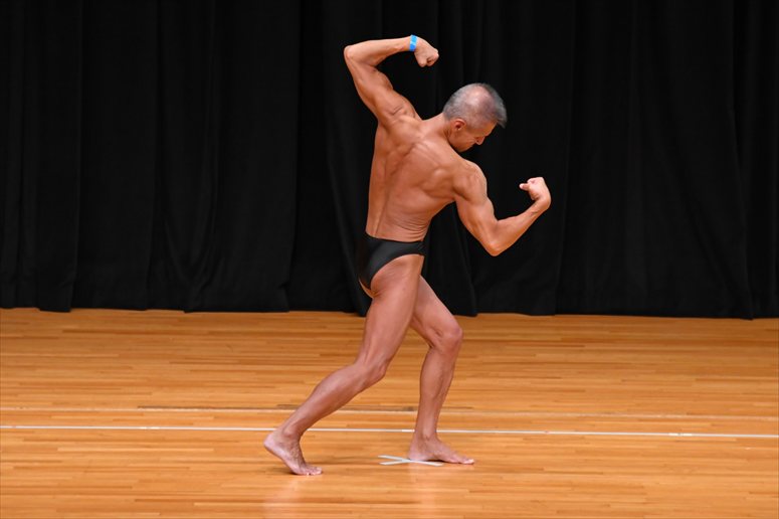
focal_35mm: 285
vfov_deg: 4.8
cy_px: 260
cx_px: 390
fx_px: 6164
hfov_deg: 7.2
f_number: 5.6
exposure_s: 1/400
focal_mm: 190
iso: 3200
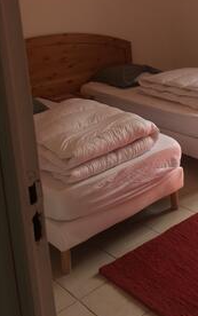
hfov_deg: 25.4
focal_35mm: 49
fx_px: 422
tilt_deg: -15.8
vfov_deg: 39.7
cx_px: 185
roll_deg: +2.3
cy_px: 72
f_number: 2.2
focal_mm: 4.15
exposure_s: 1/131
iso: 32
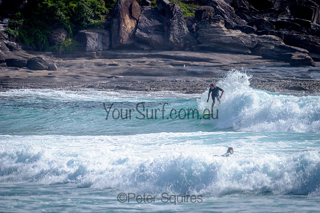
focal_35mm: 613
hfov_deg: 3.4
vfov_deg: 2.2
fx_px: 5450
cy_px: 82
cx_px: 196
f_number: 5.6
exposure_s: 1/2000
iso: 140
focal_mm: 500
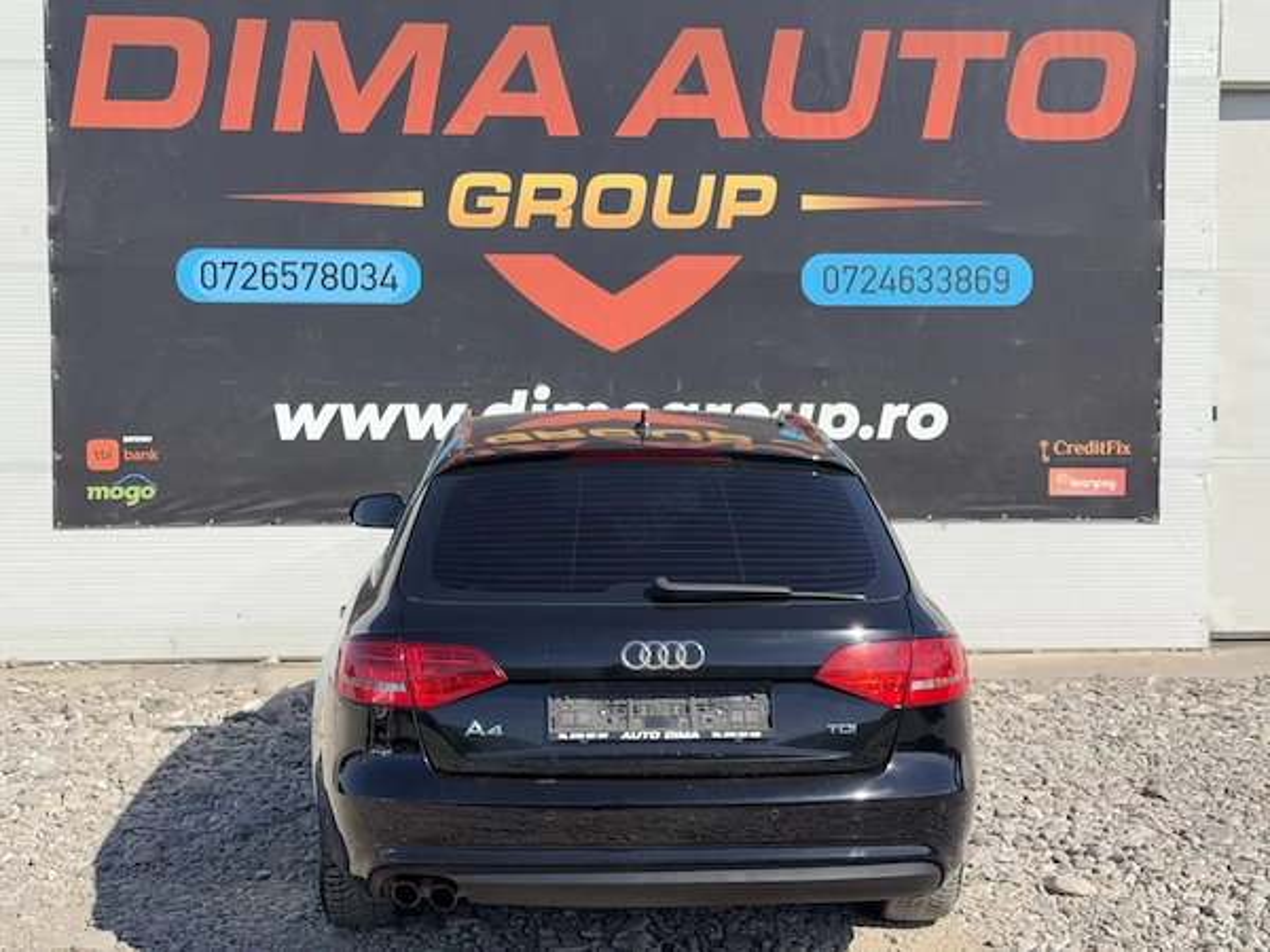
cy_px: 476
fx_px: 1761
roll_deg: +0.5
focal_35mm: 48
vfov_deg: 30.3
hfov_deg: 39.7
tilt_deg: -1.6
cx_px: 635
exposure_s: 1/4587
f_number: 1.78
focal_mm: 6.76
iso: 80
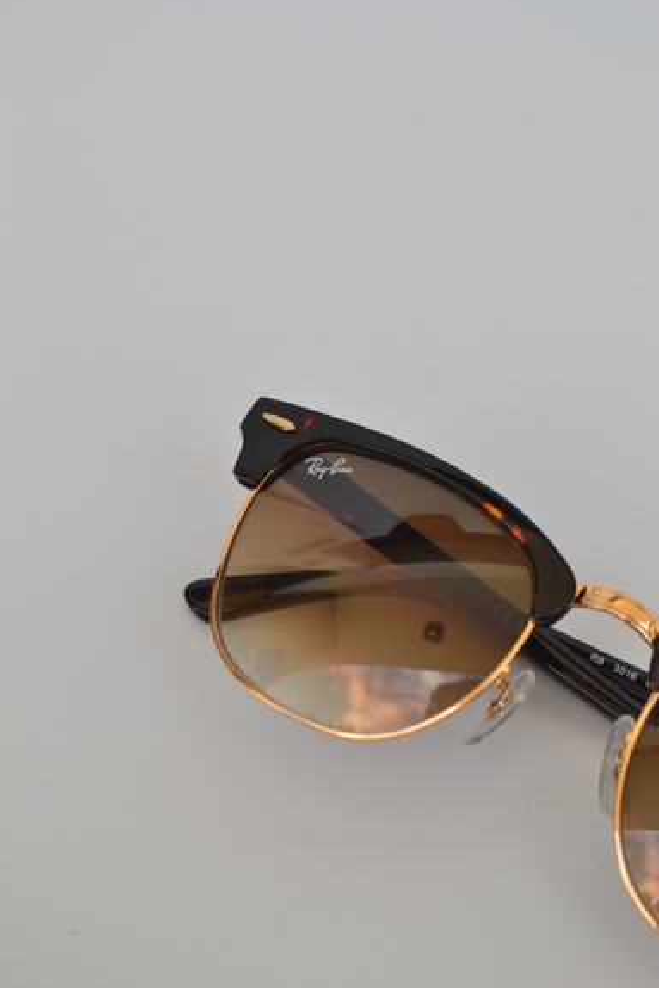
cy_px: 477
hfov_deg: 19.3
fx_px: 1935
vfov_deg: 28.6
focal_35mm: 71
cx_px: 342
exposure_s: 1/125
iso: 250
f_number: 8
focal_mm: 45
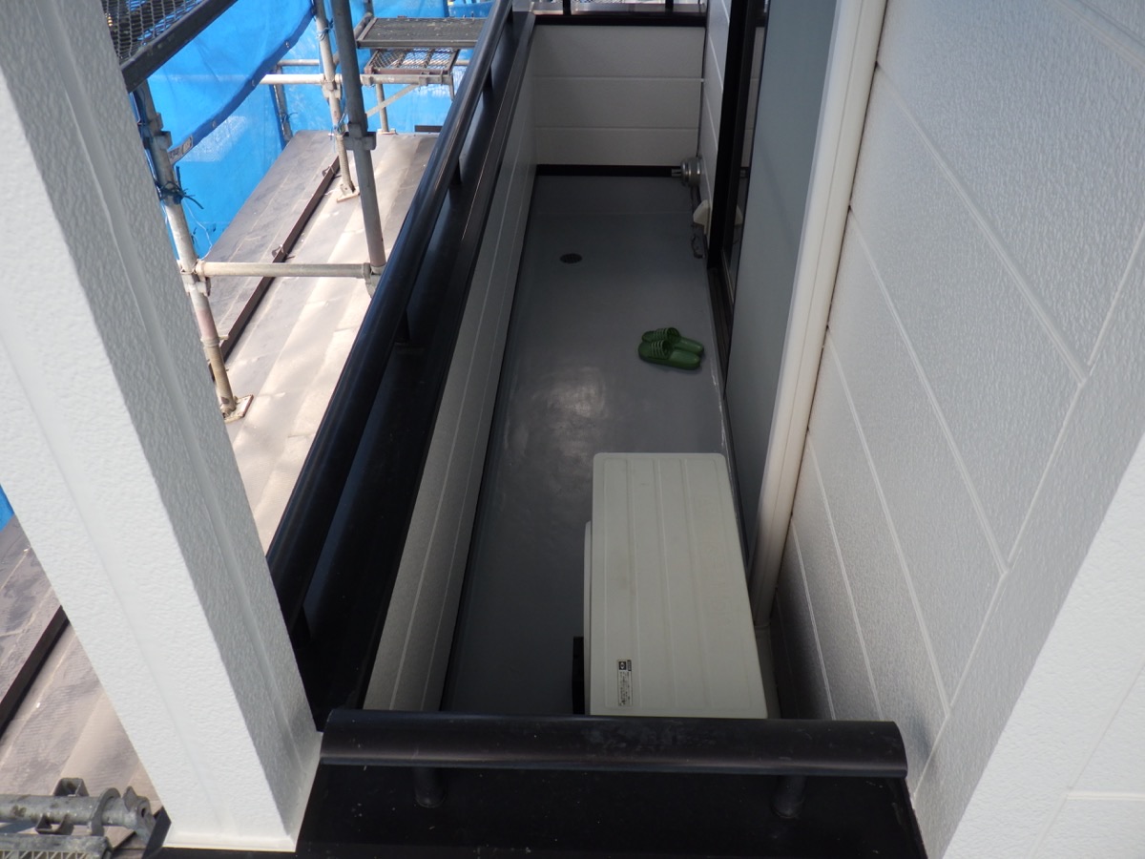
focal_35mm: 28
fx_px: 926
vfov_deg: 49.7
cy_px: 430
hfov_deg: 63.4
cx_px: 572
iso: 125
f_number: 3.5
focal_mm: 5
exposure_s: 1/60
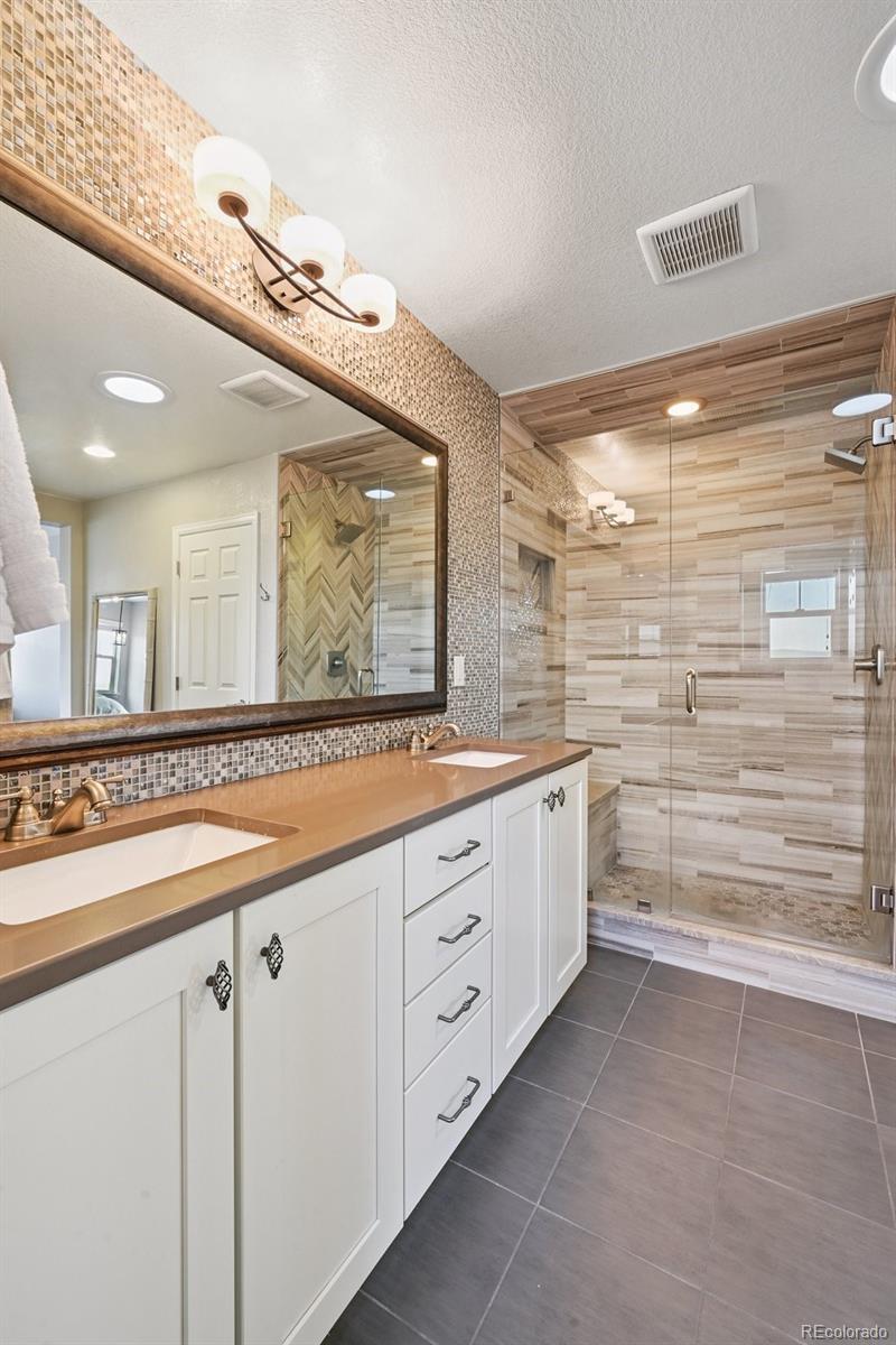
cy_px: 672
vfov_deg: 98.5
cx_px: 448
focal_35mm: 16
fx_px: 579
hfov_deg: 75.5
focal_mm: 15.5
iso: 400
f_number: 10
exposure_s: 1/3.33
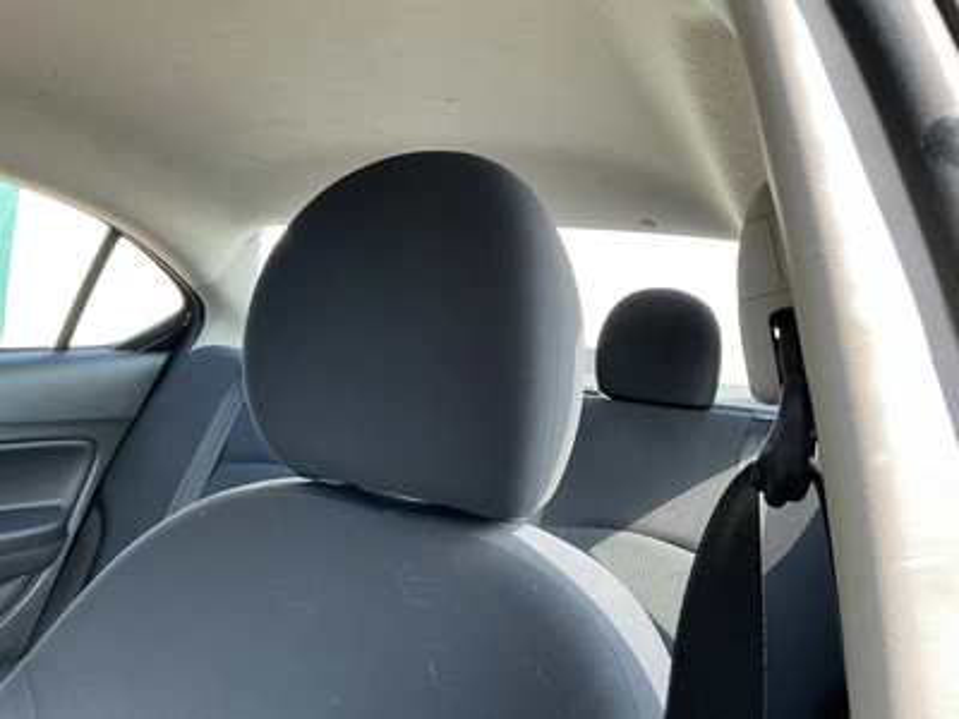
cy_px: 360
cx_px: 480
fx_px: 776
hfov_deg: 63.4
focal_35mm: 28
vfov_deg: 49.7
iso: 32
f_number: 1.8
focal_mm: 3
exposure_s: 1/122
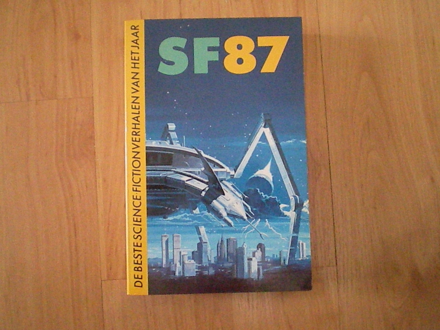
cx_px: 220
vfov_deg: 37.7
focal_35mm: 38
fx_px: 483
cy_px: 165
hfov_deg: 49.0
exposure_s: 1/96.3
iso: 1800
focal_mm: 6.3
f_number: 3.1
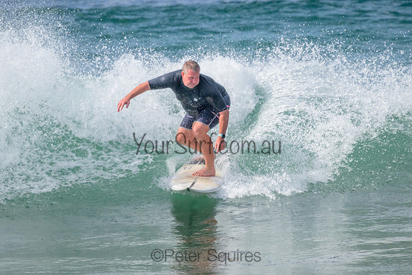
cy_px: 115
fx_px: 11961
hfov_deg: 2.0
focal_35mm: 1045
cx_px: 244
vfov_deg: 1.3
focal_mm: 800
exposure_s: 1/1000
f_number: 11
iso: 1800
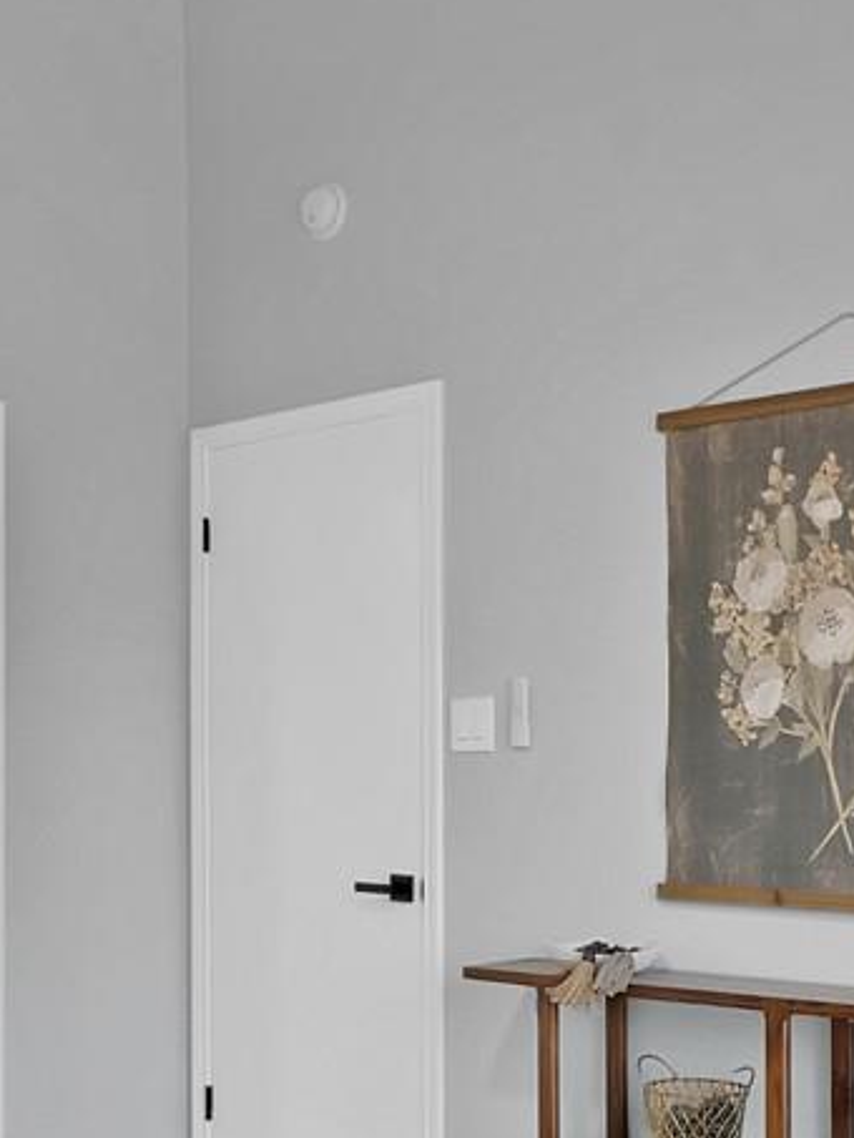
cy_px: 776
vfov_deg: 37.0
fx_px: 1677
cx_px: 337
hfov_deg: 28.5
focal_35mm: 51
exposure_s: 1/1.67
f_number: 9
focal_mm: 12
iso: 640
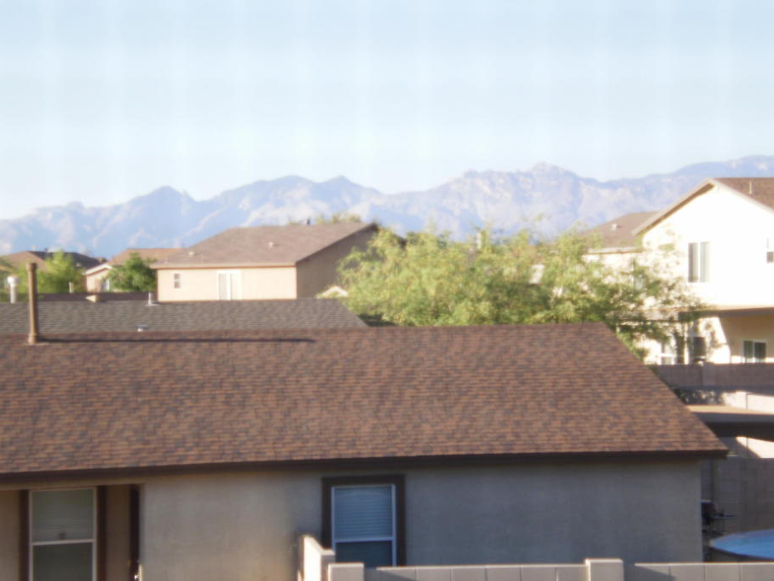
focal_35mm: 97
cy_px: 320
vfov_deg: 15.2
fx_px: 2169
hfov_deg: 20.2
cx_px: 353
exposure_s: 1/160
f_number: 5.1
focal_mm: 14.3
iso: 100
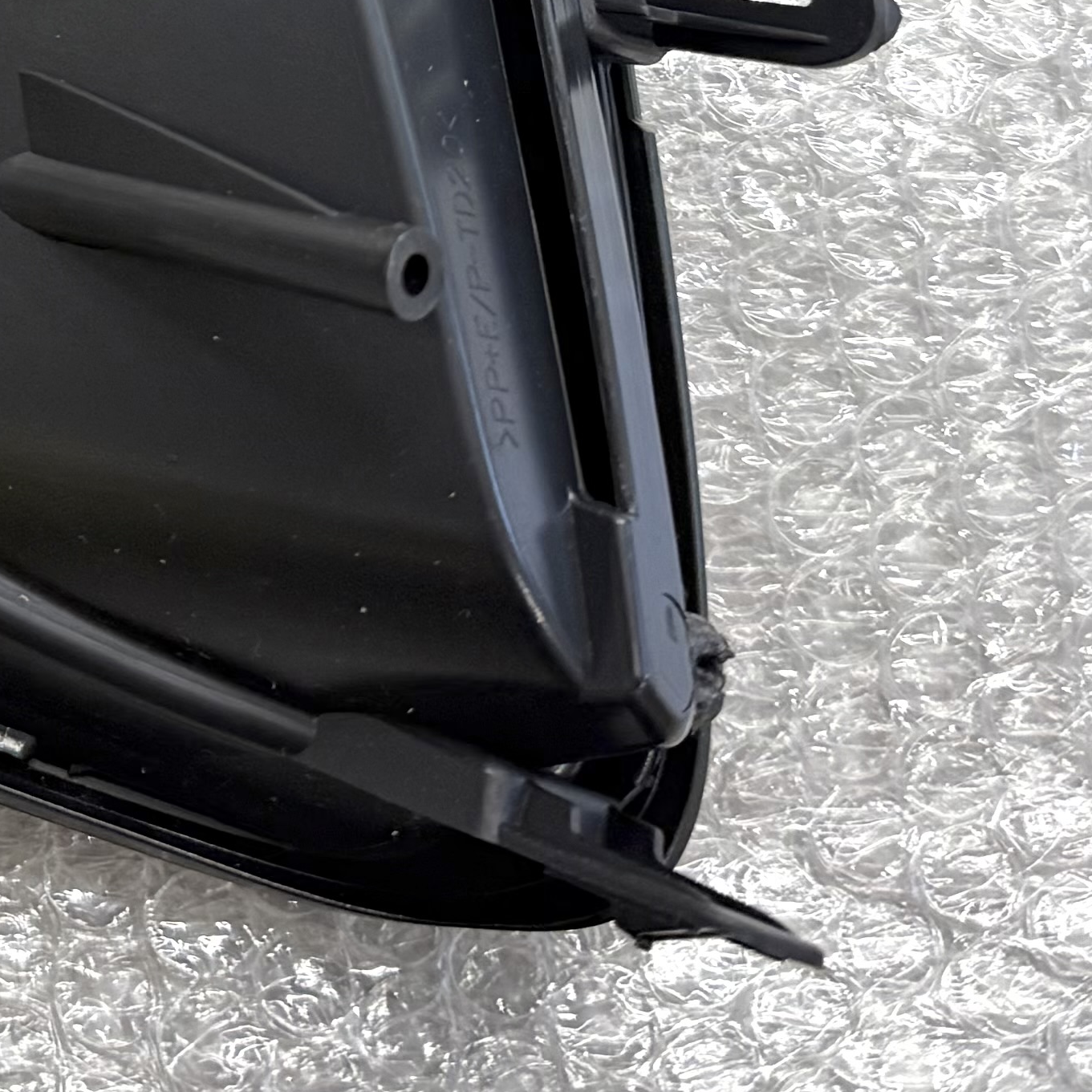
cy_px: -384
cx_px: -246
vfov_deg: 18.0
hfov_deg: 18.4
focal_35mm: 89
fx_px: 3176
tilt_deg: -70.8
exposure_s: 1/100
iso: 200
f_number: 1.78
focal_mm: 6.76
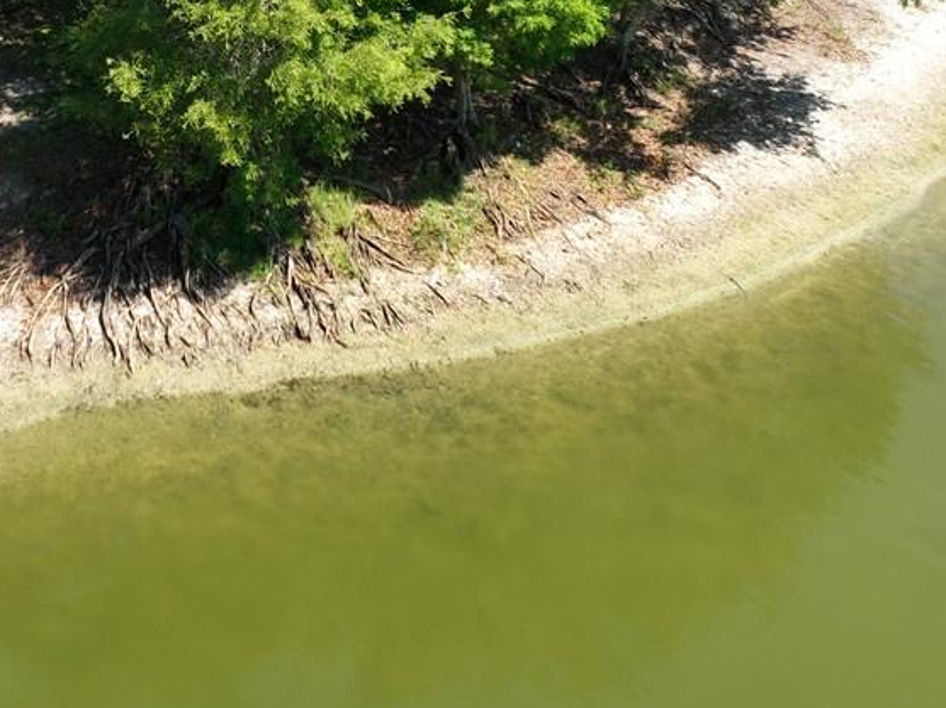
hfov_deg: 27.5
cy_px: 59
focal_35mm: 69
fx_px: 1884
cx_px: 165
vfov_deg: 20.8
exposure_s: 1/1250
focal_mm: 12.29
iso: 110
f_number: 2.8
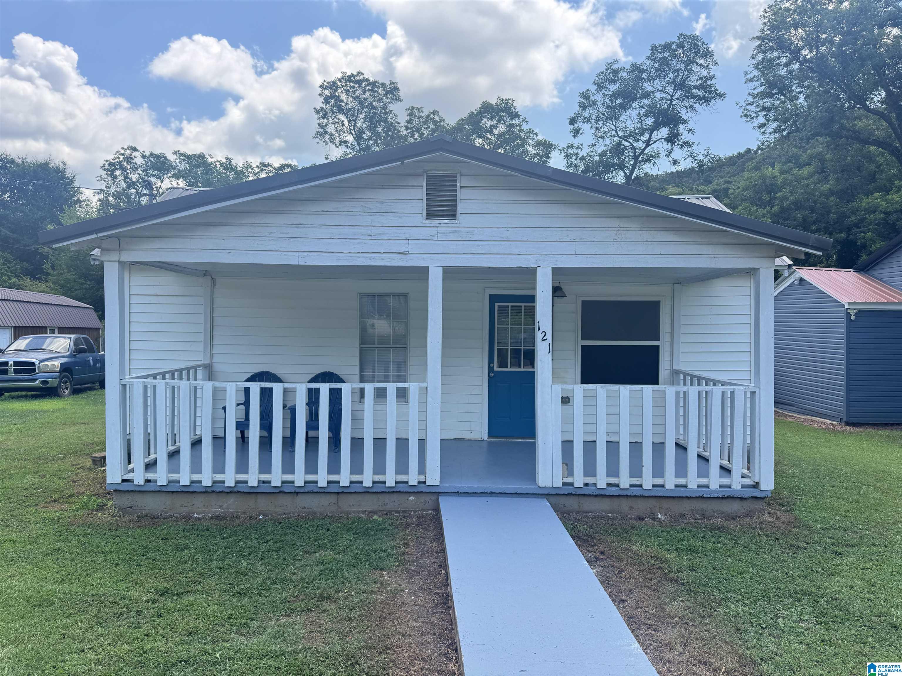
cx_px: 451
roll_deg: -0.8
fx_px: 625
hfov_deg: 71.6
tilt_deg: -3.0
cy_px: 338
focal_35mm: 24
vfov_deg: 56.8
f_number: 1.78
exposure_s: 1/1151
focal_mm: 6.76
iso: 80
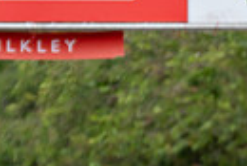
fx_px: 4348
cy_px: 329
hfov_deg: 3.2
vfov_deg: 2.2
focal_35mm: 633
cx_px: 359
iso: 1000
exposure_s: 1/800
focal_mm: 142
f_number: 2.8
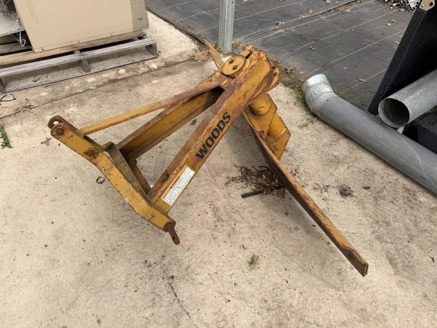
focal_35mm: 24
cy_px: 164
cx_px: 218
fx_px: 303
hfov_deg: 71.6
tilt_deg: -46.5
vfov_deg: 56.8
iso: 80
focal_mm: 6.76
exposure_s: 1/2169
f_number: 1.78
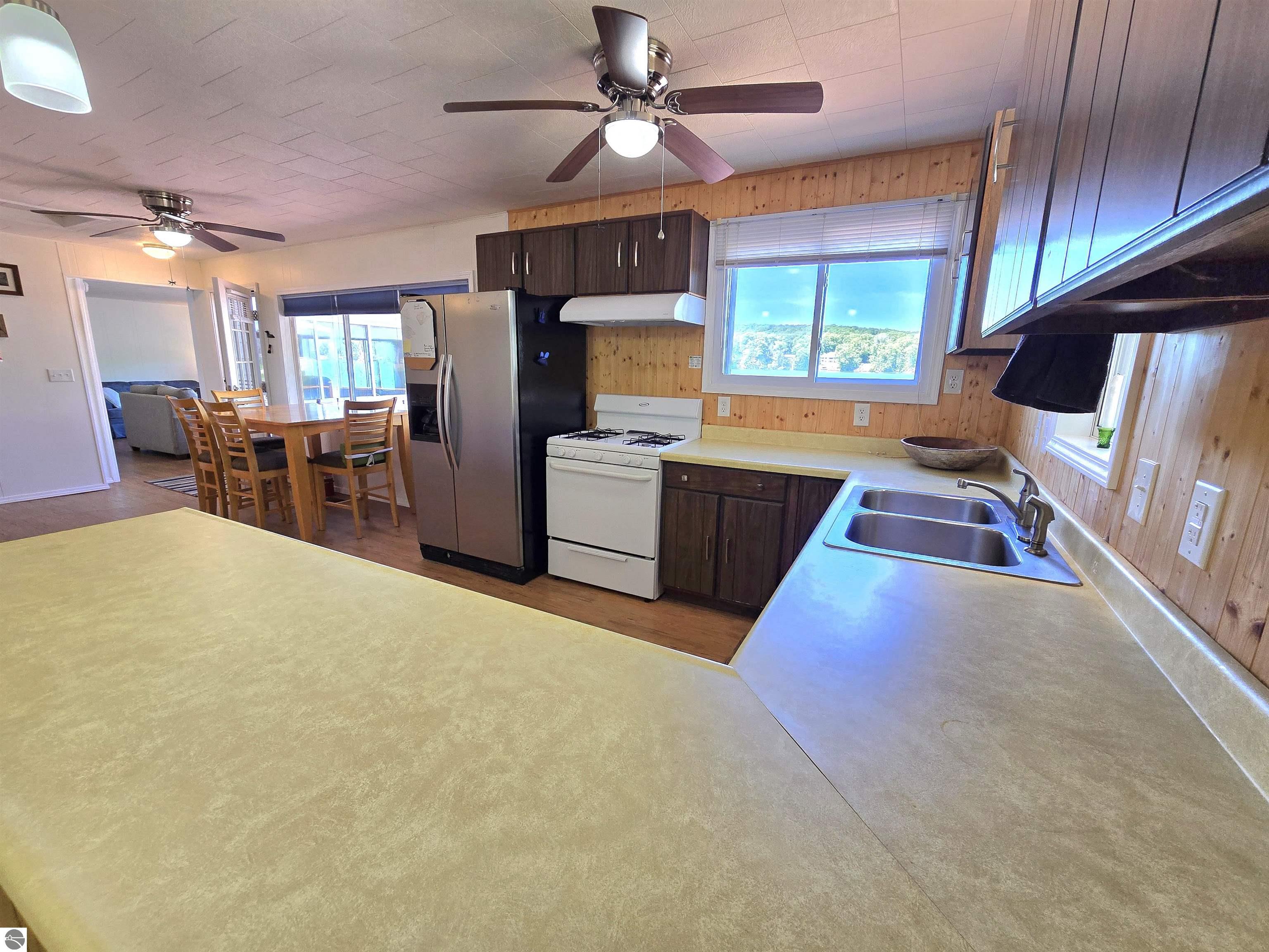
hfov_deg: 106.2
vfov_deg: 89.9
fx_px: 477
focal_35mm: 13
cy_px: 476
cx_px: 634
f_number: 2.2
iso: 80
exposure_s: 1/120
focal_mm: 2.2
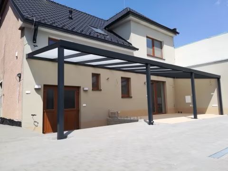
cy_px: 86
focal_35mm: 26
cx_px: 114
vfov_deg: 53.1
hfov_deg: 67.3
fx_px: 171
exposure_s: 1/900
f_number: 2.2
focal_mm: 3.83
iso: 50
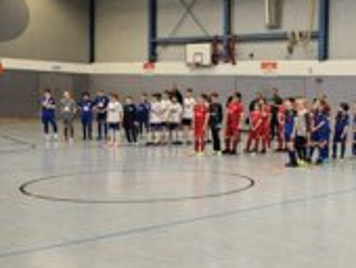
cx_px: 379
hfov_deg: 31.9
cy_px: 136
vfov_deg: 27.1
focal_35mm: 54
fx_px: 556
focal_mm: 5.4
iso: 50
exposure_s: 1/50
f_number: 1.8
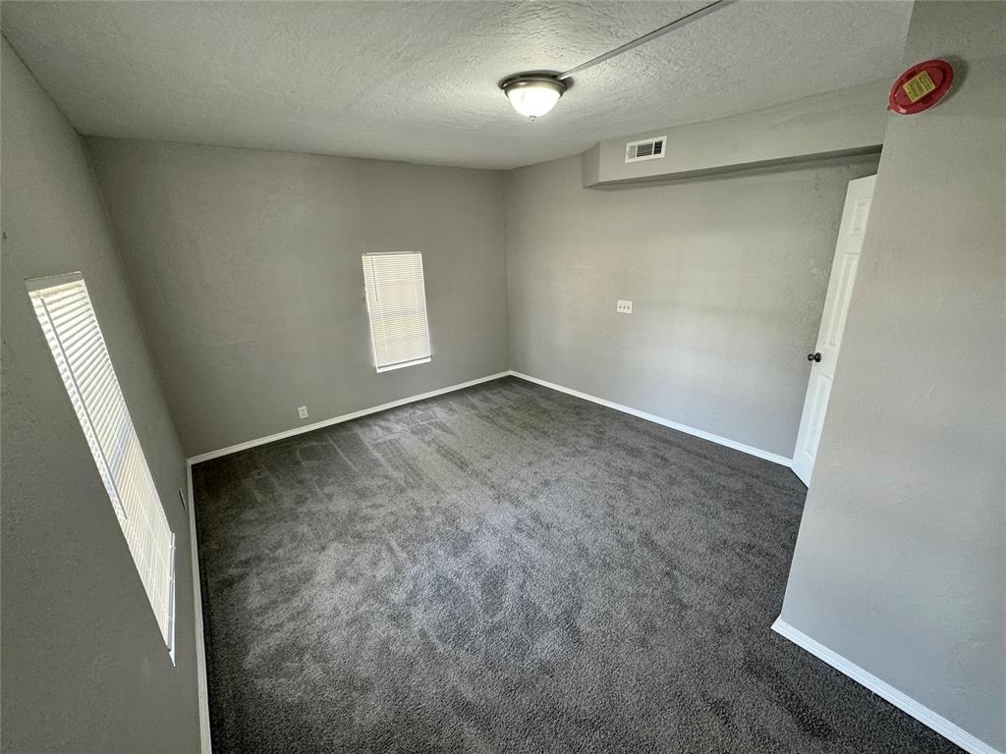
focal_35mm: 14
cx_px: 503
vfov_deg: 85.7
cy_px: 377
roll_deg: +2.2
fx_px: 407
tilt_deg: -18.8
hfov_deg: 102.1
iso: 200
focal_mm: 2.22
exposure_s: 1/60
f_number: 2.2
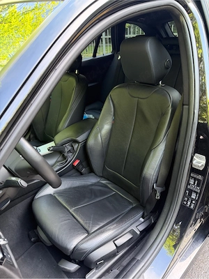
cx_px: 104
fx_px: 193
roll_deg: +3.5
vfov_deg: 71.6
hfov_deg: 56.8
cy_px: 140
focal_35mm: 24
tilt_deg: -27.9
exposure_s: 1/82
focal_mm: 6.76
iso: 200
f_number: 1.78
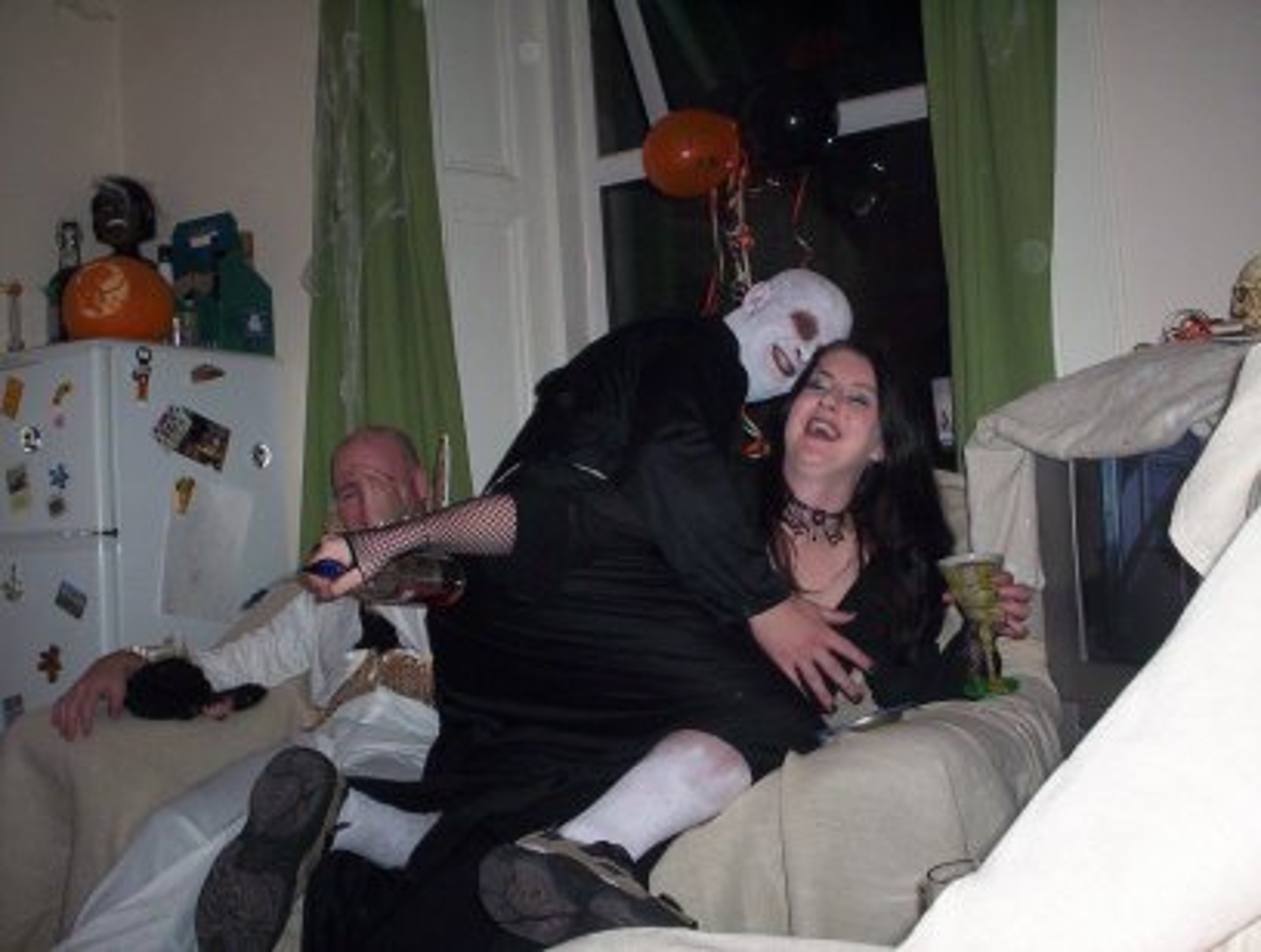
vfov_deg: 37.9
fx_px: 1388
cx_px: 630
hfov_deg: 48.9
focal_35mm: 38
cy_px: 476
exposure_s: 1/60
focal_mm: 4.99
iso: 140
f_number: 4.5
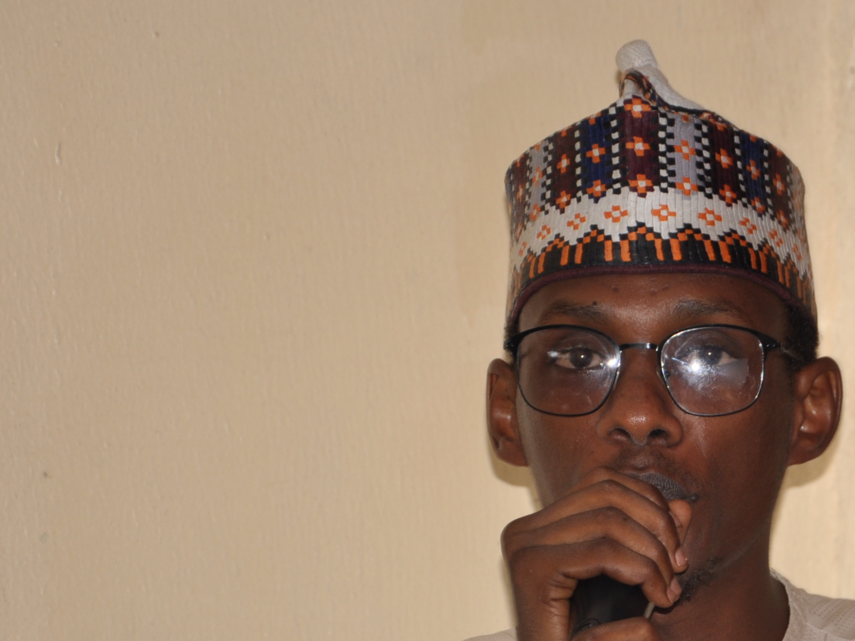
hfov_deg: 5.9
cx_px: 642
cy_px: 573
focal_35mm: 333
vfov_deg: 4.5
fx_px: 8224
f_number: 5.6
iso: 200
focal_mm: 105
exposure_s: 1/60
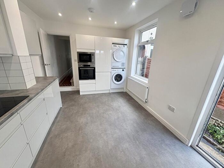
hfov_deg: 102.1
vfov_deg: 85.7
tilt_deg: -17.0
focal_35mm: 14
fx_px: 91
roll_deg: -1.1
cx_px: 112
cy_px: 84
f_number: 2.2
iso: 64
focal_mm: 2.22
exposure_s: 1/100
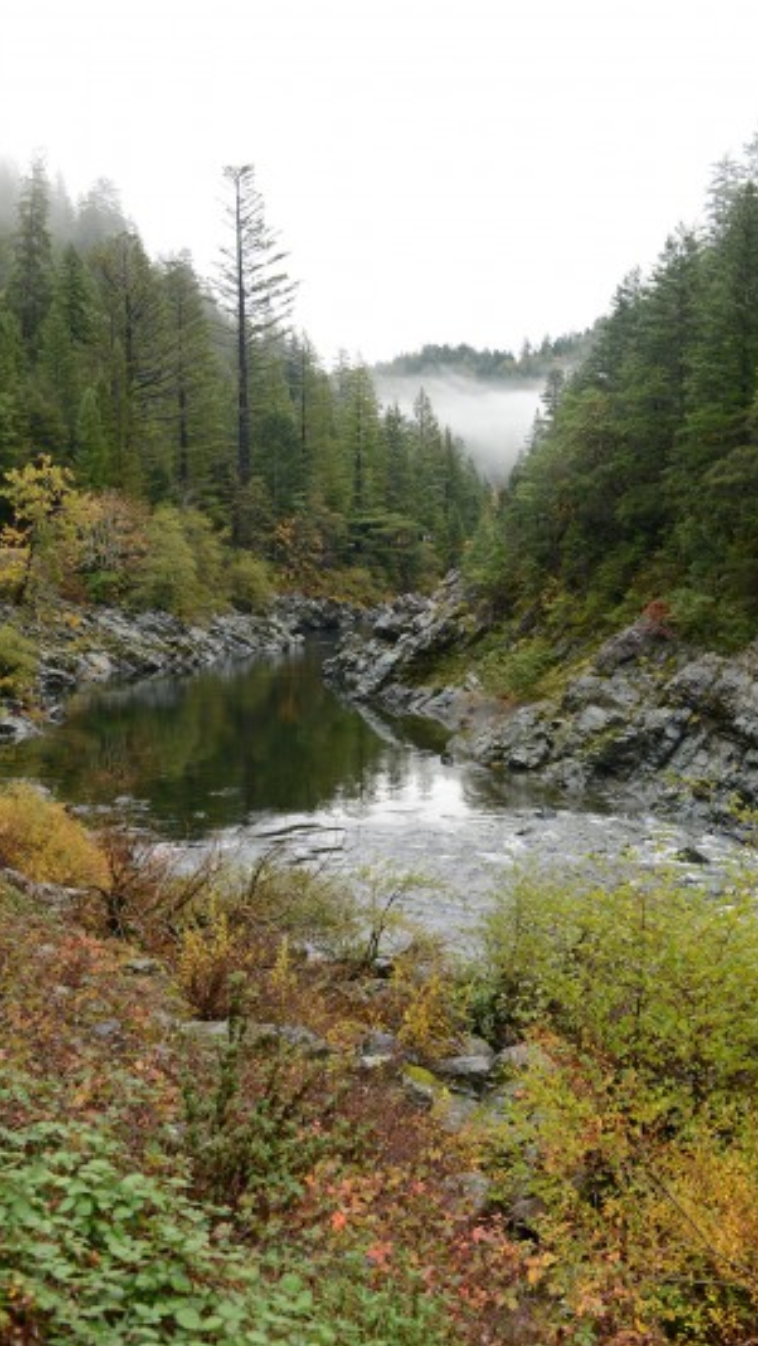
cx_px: 403
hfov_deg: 32.0
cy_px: 677
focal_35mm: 37
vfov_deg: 54.0
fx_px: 1322
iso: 640
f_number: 7.1
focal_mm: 35
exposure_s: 1/40
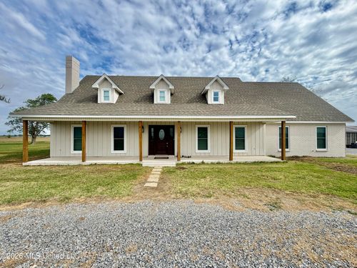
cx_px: 178
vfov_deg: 85.7
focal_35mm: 14
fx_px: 144
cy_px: 134
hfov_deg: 102.1
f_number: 2.2
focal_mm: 2.22
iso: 20
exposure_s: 1/1087
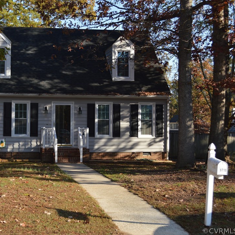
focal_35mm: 58
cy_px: 118
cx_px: 61
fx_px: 445
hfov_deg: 29.1
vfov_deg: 29.6
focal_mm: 30
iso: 100
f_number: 5.6
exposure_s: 1/200
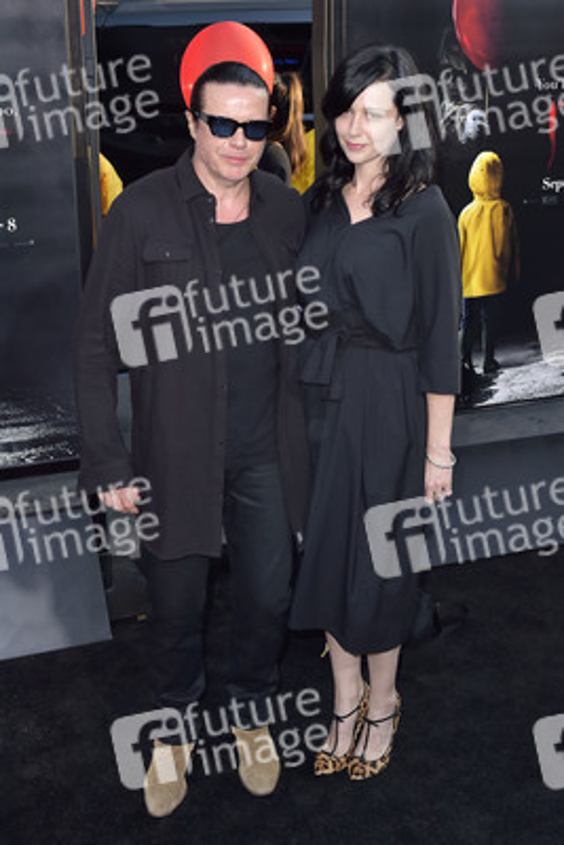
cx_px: 282
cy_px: 422
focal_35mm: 52
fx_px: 1221
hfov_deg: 26.0
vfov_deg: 38.2
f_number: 6.3
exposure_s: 1/250
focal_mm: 52
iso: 640
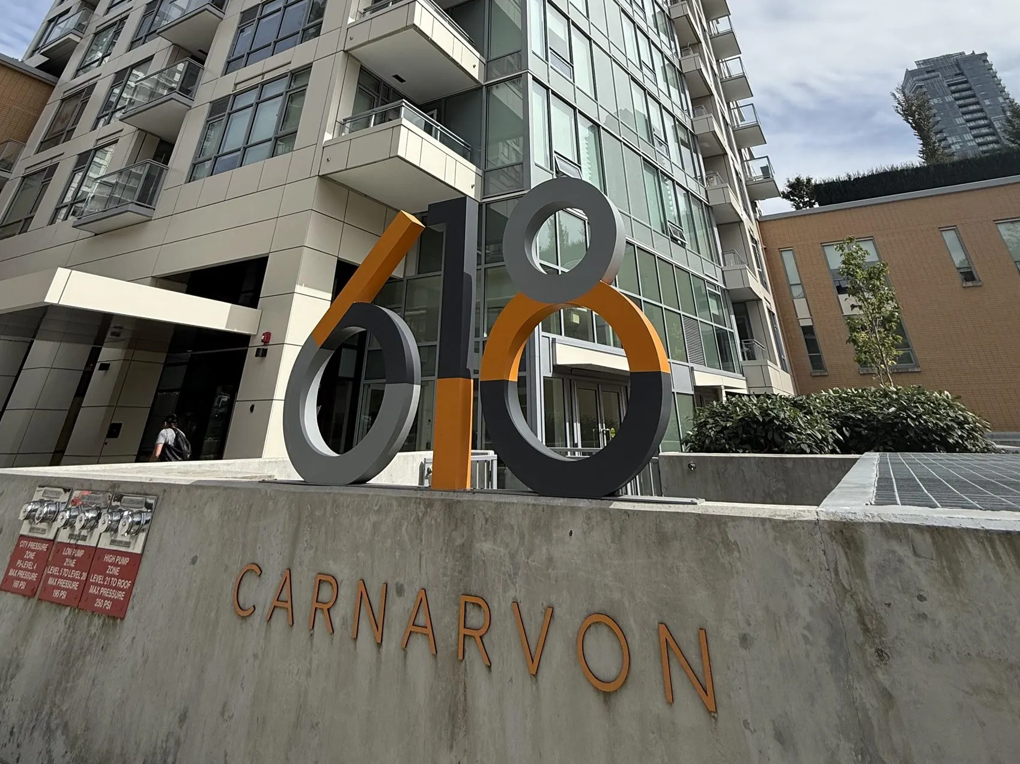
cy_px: 84
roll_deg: +0.1
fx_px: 560
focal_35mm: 19
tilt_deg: +33.4
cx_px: 509
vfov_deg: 59.1
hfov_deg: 84.7
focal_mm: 2.22
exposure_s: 1/2976
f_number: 2.2
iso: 50
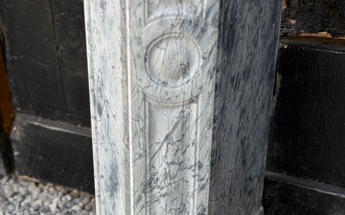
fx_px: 639
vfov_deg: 18.6
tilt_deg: -35.6
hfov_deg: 30.2
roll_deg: +0.0
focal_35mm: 68
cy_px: 217
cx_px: 172
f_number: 1.78
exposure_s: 1/286
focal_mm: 6.76
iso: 64
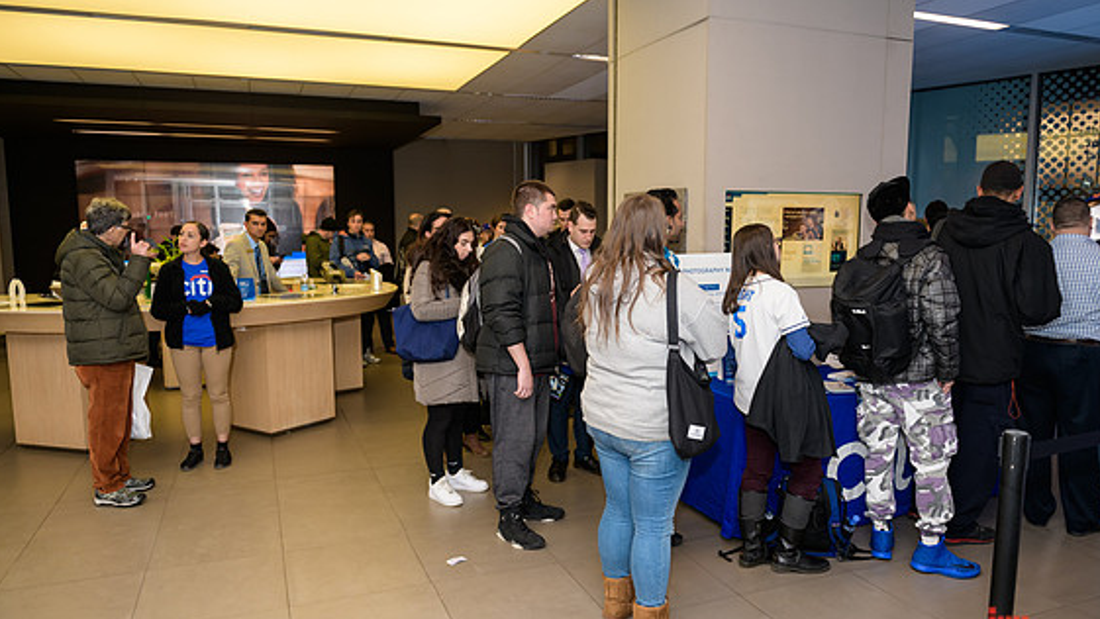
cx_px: 559
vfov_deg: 44.4
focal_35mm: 26
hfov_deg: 71.9
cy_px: 330
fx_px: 759
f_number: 3.2
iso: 400
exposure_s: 1/125
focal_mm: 24
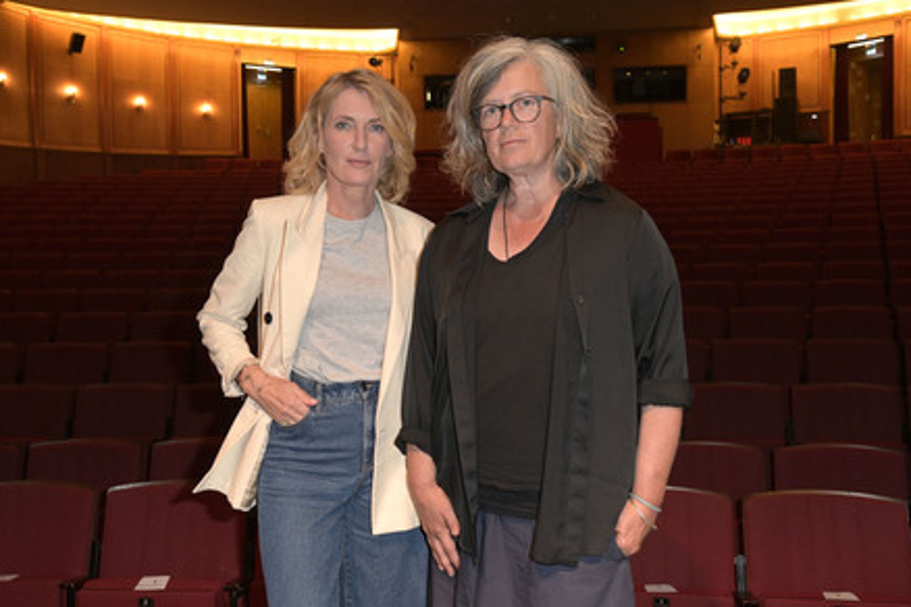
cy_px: 308
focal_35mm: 36
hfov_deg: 53.1
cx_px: 454
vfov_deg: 36.9
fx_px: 911
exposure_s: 1/80
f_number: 5.6
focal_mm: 35
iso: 4000
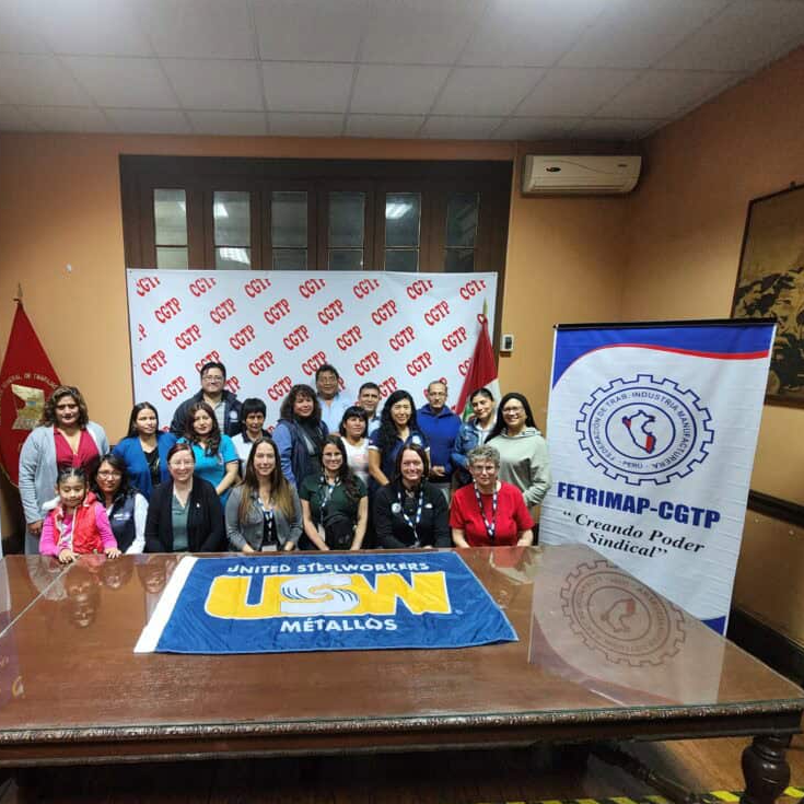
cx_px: 316
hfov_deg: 86.2
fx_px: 420
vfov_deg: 87.4
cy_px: 419
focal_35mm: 16
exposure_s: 1/30
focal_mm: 2.2
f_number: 2.2
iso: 640
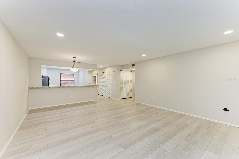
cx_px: 120
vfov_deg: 81.1
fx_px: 93
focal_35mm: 14
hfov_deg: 104.3
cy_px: 80
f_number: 9
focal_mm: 14
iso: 200
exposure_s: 1/2.5
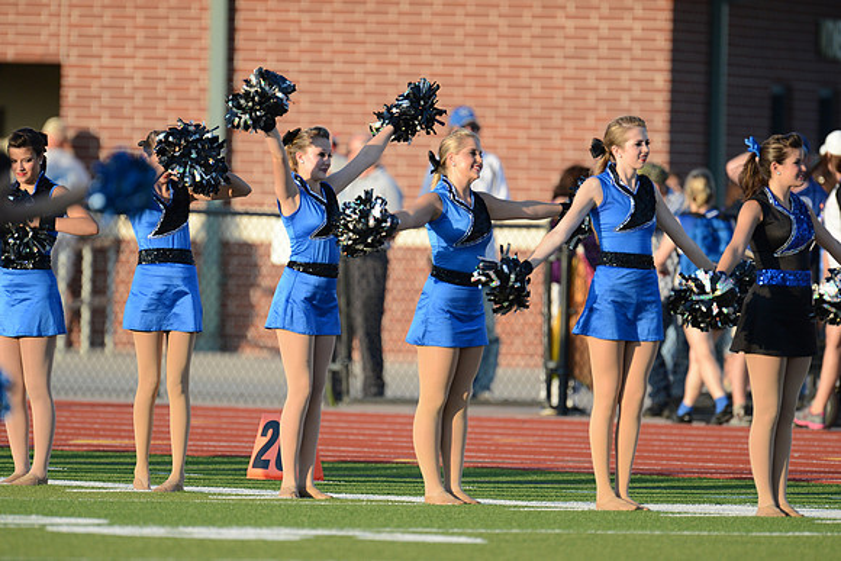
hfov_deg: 3.7
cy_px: 280
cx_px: 420
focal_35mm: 550
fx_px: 12851
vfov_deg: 2.5
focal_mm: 550
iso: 800
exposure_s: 1/3200
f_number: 4
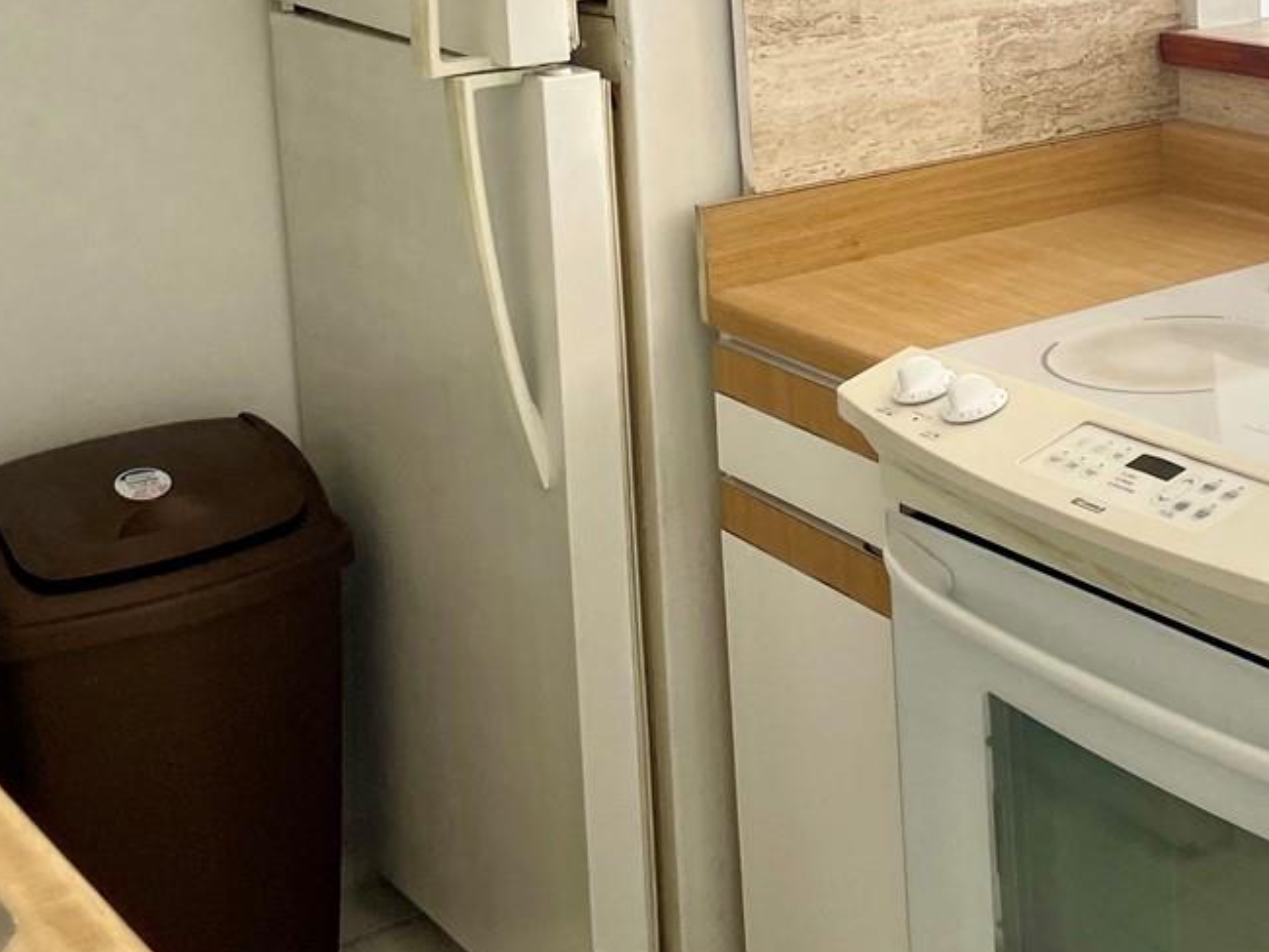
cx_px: 1128
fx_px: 2347
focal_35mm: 64
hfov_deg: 29.1
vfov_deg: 22.3
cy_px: 60
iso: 40
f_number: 1.6
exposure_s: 1/121
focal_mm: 4.2
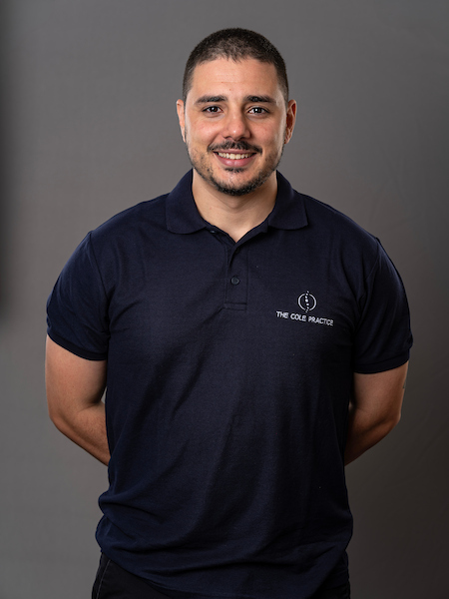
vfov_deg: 22.5
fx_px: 1505
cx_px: 224
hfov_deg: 17.0
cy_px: 300
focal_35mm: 87
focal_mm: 110
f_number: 6.4
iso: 100
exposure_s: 1/125
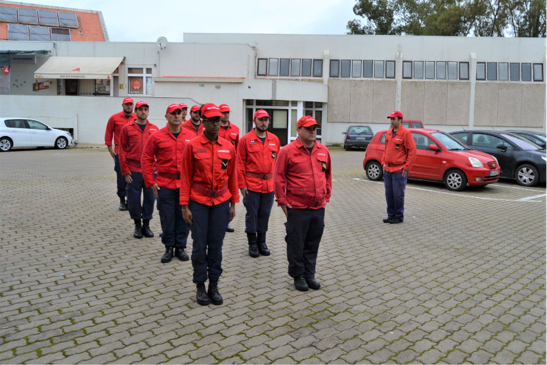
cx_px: 274
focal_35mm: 27
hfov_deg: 67.4
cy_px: 182
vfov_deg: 47.9
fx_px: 410
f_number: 5.6
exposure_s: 1/125
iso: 125
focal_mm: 18
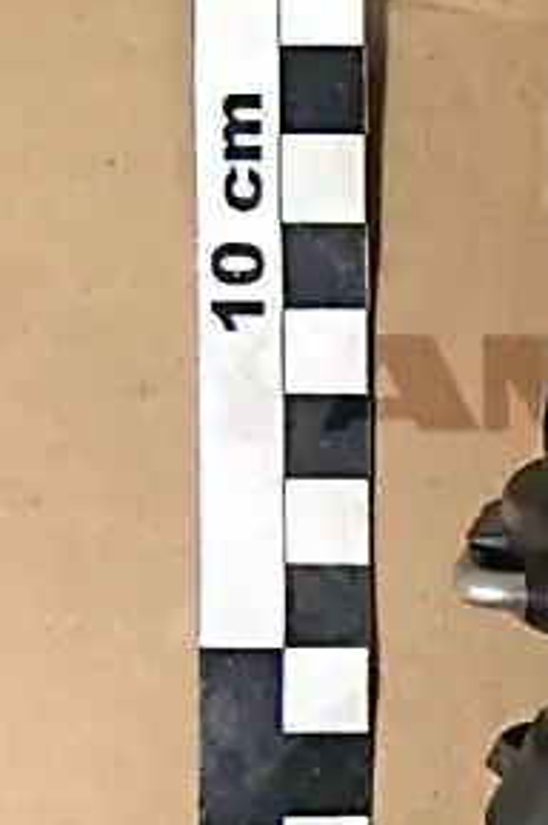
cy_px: 448
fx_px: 2586
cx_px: 868
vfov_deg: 18.1
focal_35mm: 113
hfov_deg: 11.5
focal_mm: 8.8
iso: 320
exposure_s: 1/50
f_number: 4.9
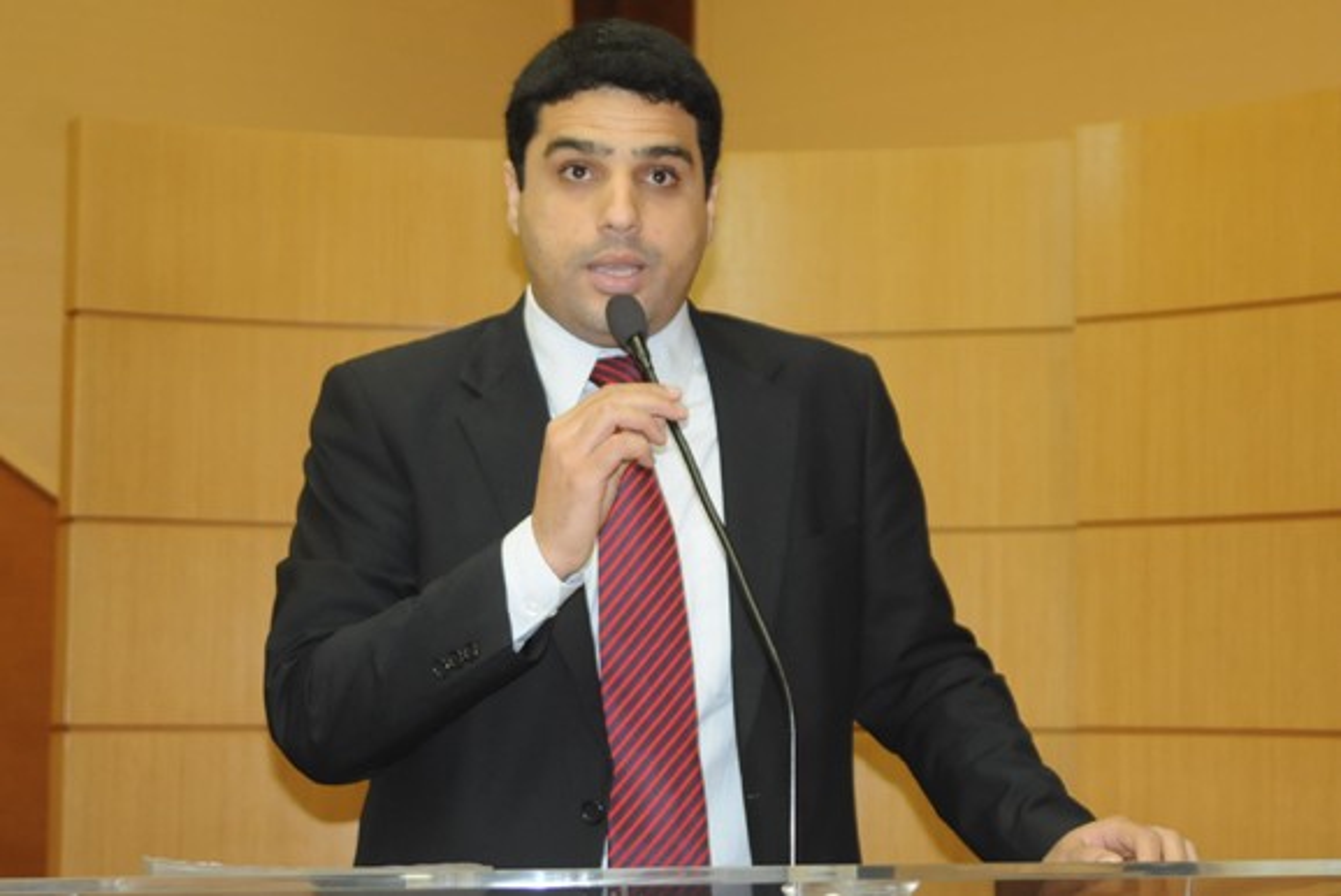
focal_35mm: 72
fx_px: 2683
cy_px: 448
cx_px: 670
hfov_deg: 28.1
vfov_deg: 18.9
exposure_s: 1/60
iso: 800
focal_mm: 48
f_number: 3.3
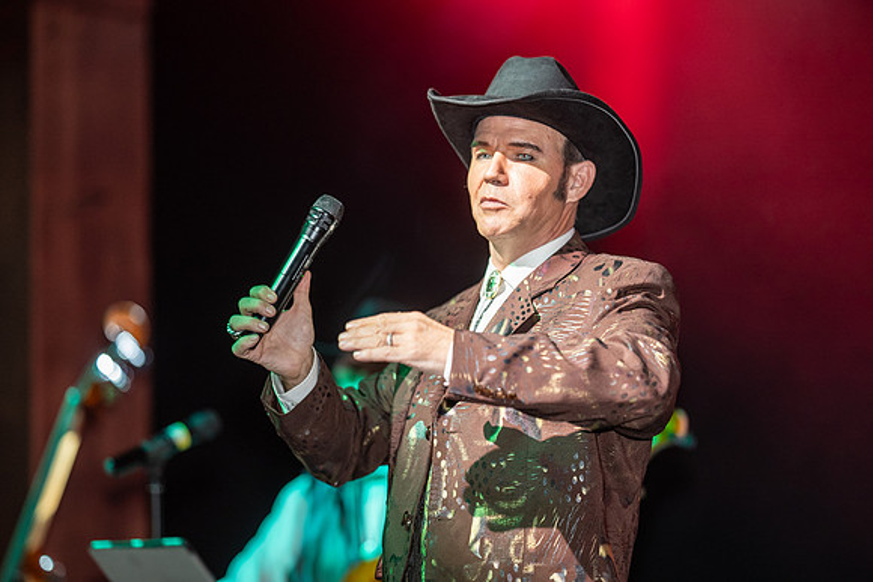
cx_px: 436
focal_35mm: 135
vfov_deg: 10.2
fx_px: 3274
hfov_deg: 15.2
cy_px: 291
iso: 500
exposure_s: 1/250
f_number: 1.8
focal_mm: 135
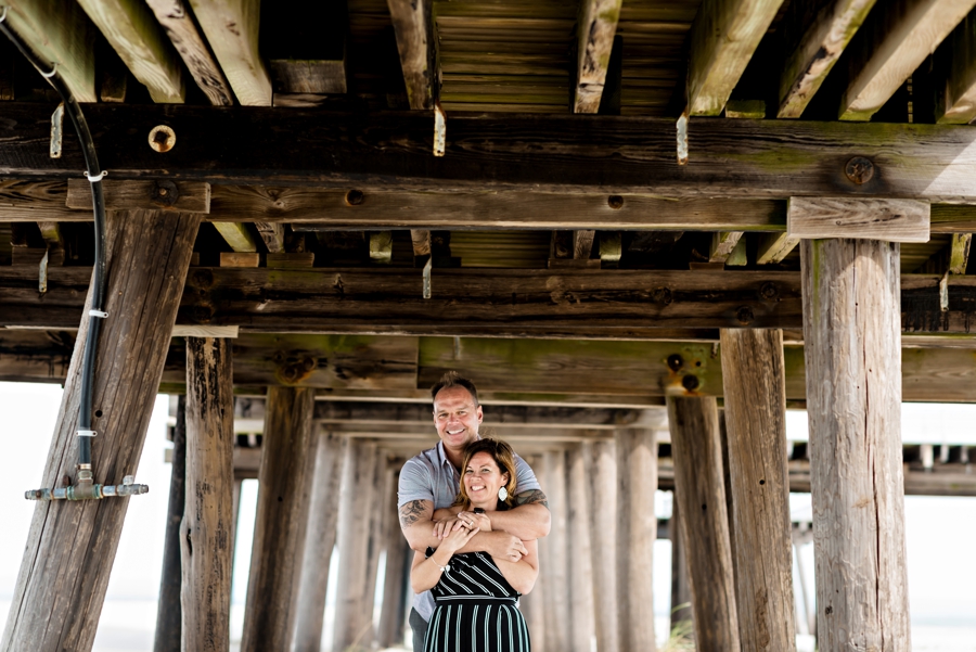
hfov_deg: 23.9
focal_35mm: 85
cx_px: 488
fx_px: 2305
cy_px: 326
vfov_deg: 16.1
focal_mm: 85
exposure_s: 1/400
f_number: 2.8
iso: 100
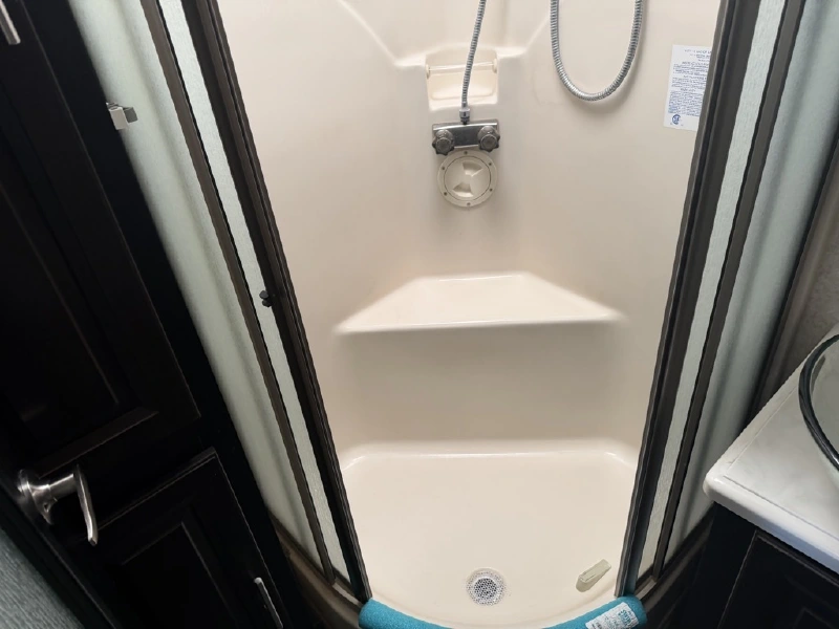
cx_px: 420
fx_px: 582
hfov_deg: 71.6
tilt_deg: -35.4
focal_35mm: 24
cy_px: 314
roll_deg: +8.0
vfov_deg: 56.8
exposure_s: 1/121
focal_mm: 6.76
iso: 160
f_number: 1.78
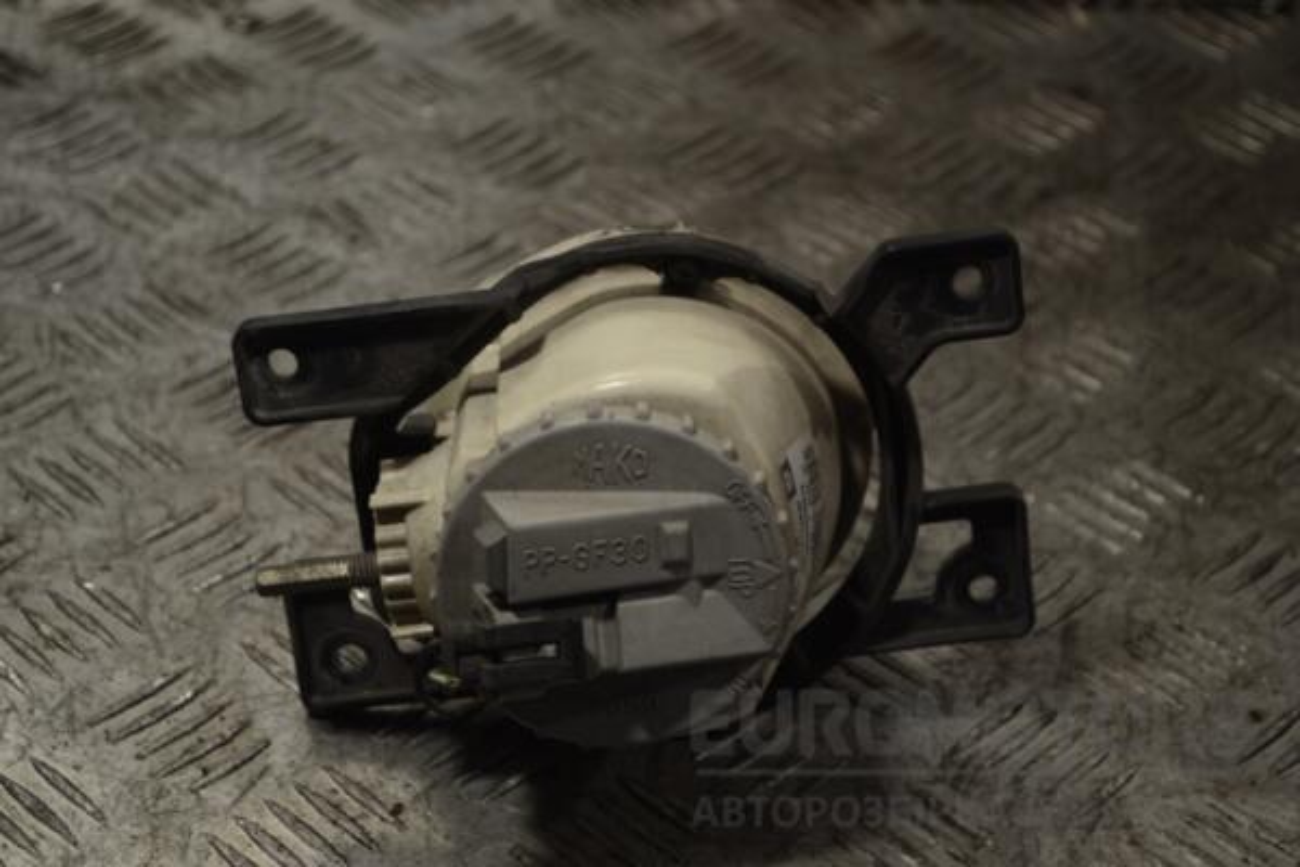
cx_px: 650
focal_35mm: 78
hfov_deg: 26.0
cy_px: 434
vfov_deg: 17.5
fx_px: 2816
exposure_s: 1/30
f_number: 5.6
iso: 100
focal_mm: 52
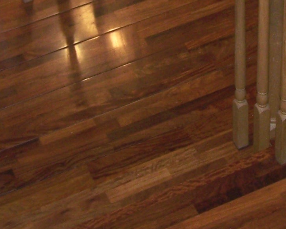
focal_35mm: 133
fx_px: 1125
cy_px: -25
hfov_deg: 14.4
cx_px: 252
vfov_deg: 11.4
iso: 80
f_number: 2.8
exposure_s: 1/60
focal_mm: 6.3
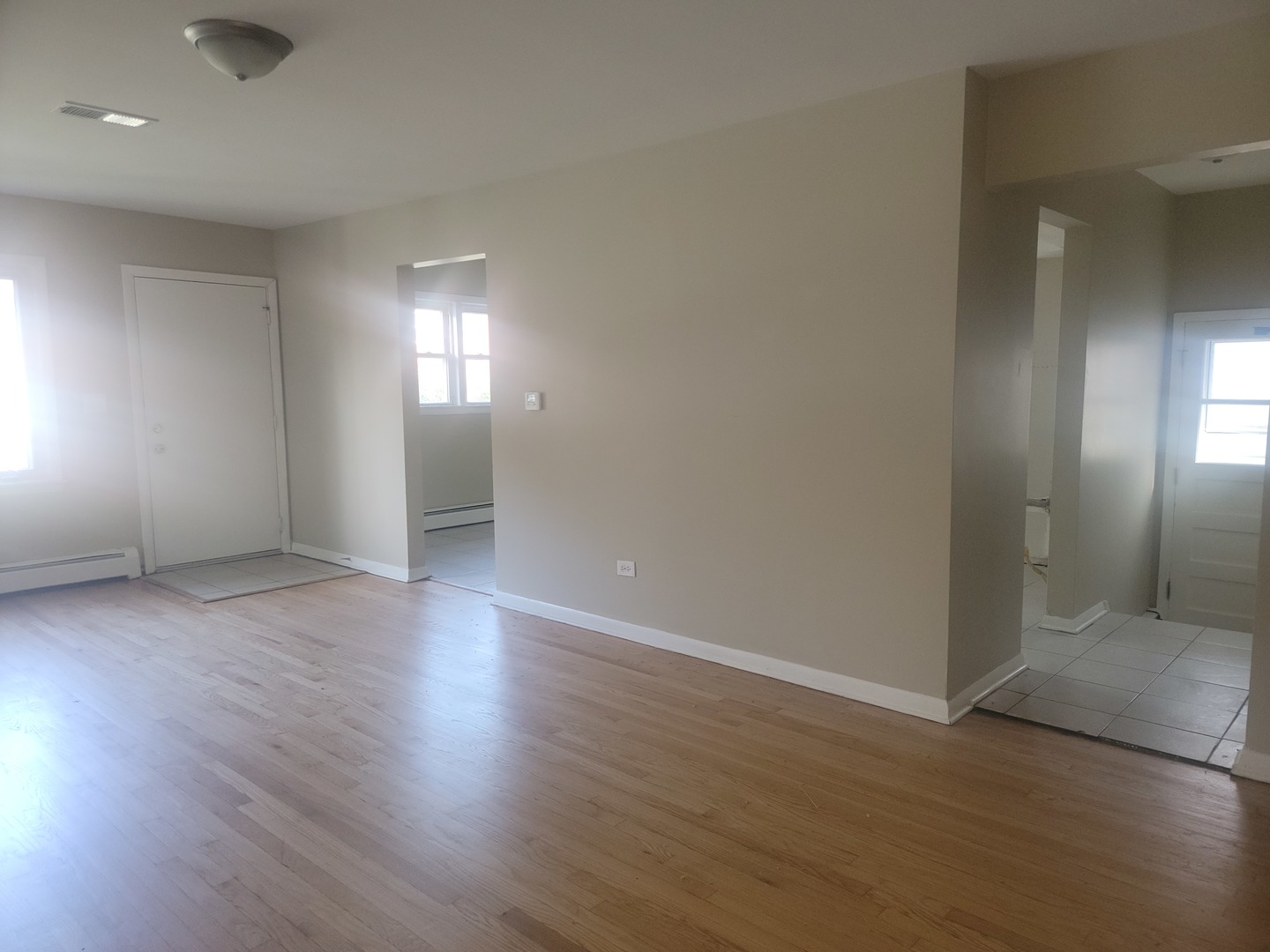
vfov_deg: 56.8
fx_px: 881
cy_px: 476
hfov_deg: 71.6
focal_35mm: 24
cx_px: 635
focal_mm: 6.7
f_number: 1.8
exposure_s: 1/40
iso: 125
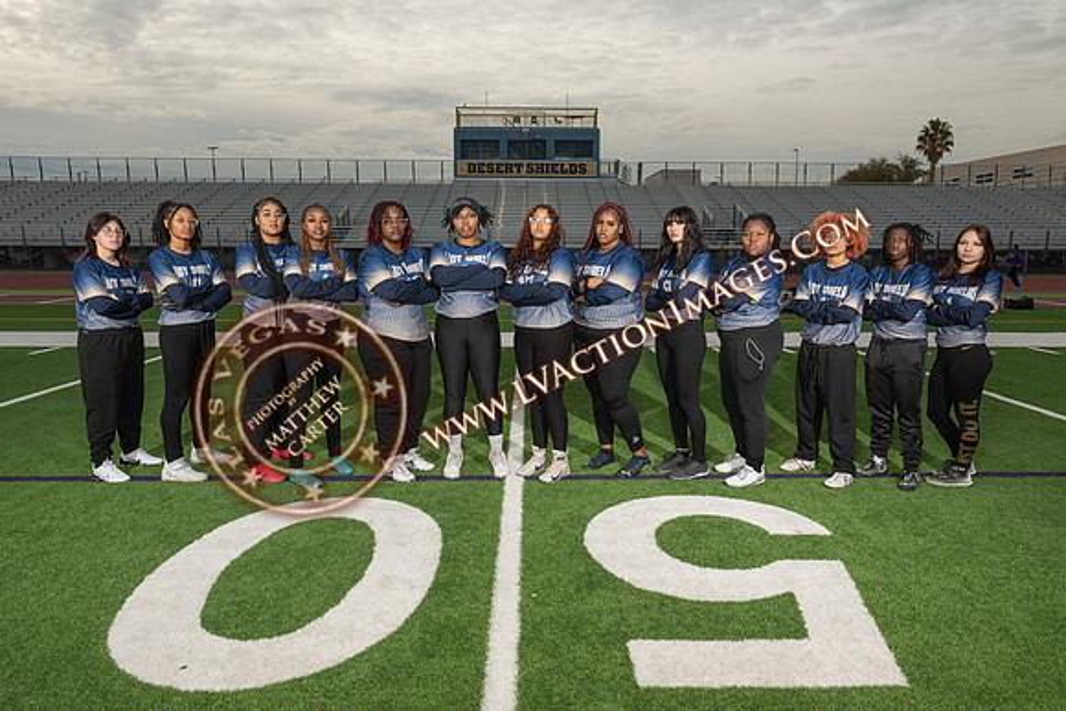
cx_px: 543
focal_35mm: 25
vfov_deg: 51.6
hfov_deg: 71.8
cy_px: 358
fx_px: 736
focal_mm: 24
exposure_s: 1/200
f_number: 8
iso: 160
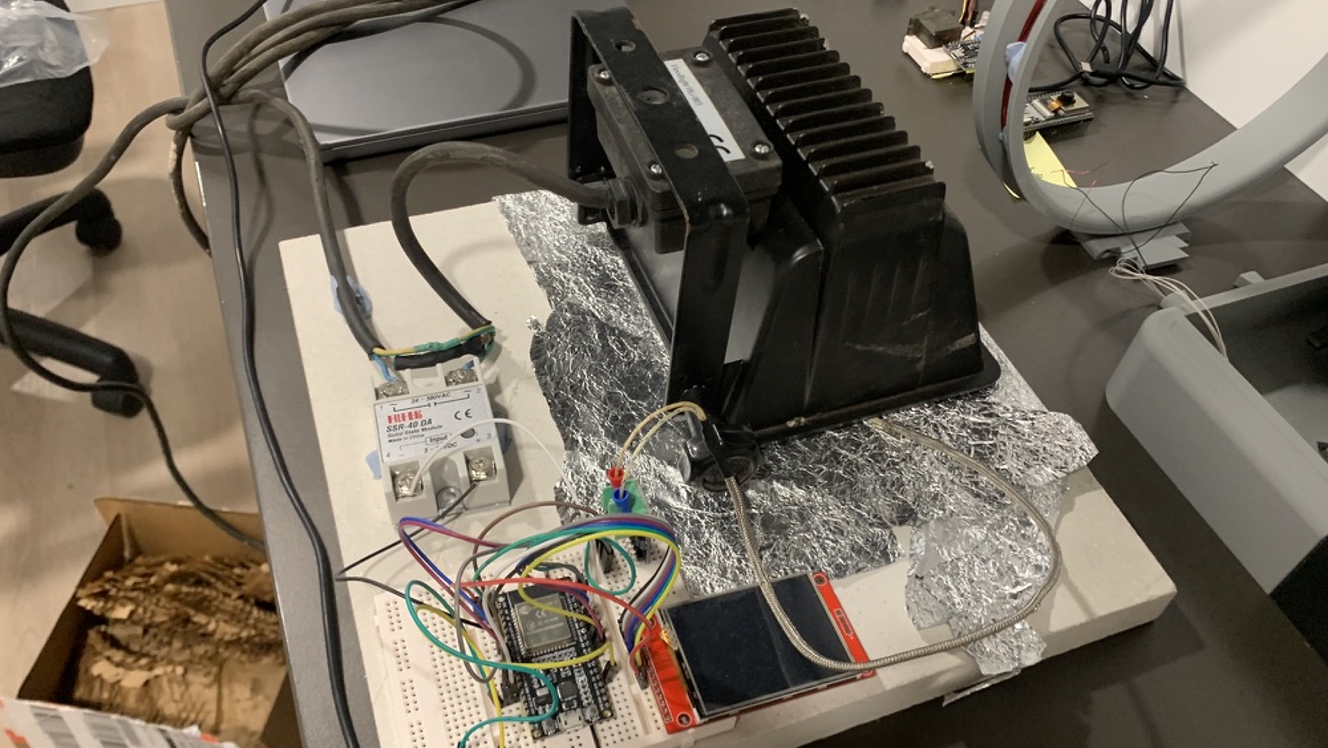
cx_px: 675
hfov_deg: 66.1
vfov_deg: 40.2
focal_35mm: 29
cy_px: 415
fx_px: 1021
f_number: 1.8
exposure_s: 1/50
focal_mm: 4.25
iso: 250
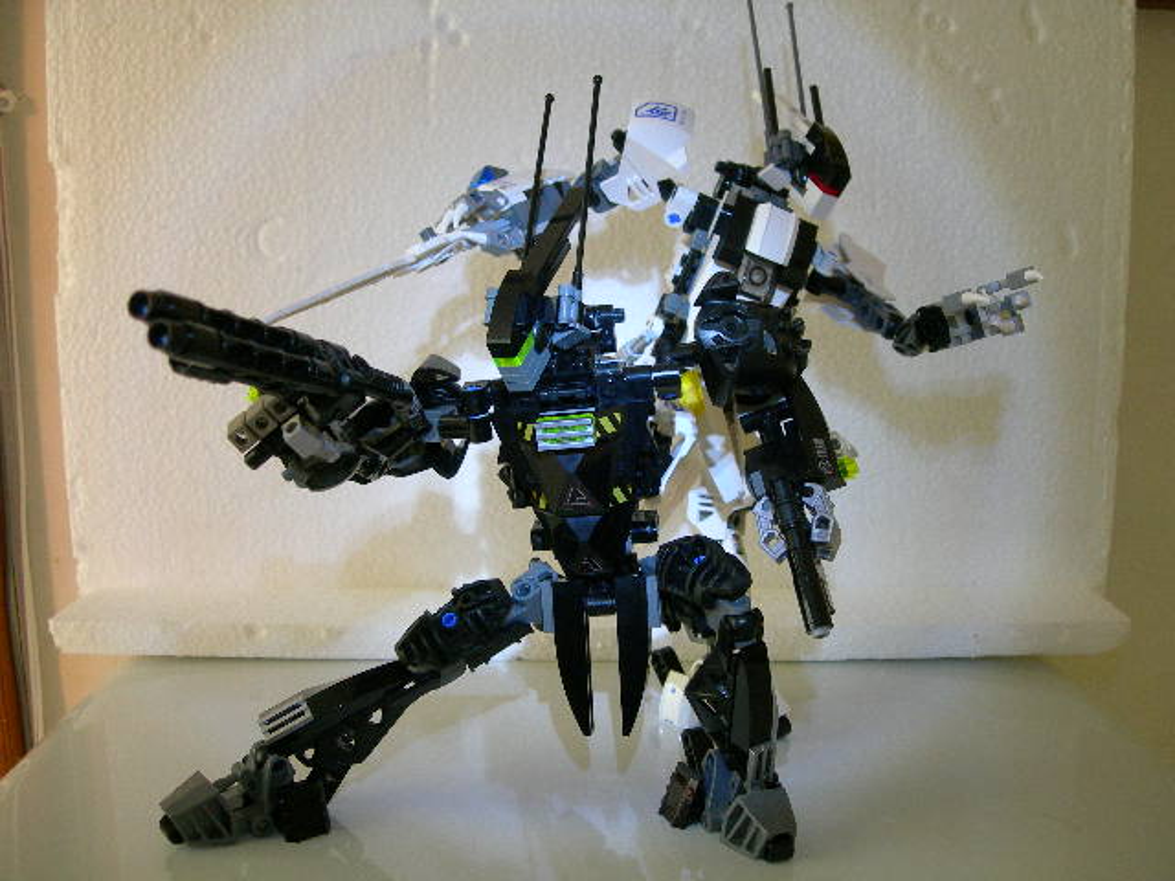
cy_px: 440
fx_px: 1290
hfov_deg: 49.0
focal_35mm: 38
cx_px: 588
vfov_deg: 37.7
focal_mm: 7.8
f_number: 2.8
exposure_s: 1/1.2
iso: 200
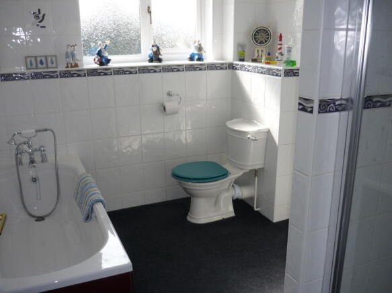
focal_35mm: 33
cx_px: 196
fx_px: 374
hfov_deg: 55.4
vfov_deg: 42.9
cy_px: 146
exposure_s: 1/200
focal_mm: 5.5
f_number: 2.8
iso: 100
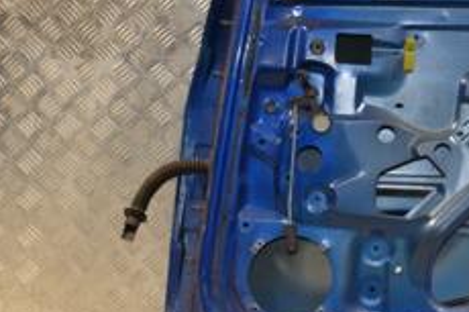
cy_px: 14
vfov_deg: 15.6
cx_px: 428
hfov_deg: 23.0
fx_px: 1120
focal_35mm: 86
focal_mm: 22
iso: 800
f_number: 5.6
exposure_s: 1/200
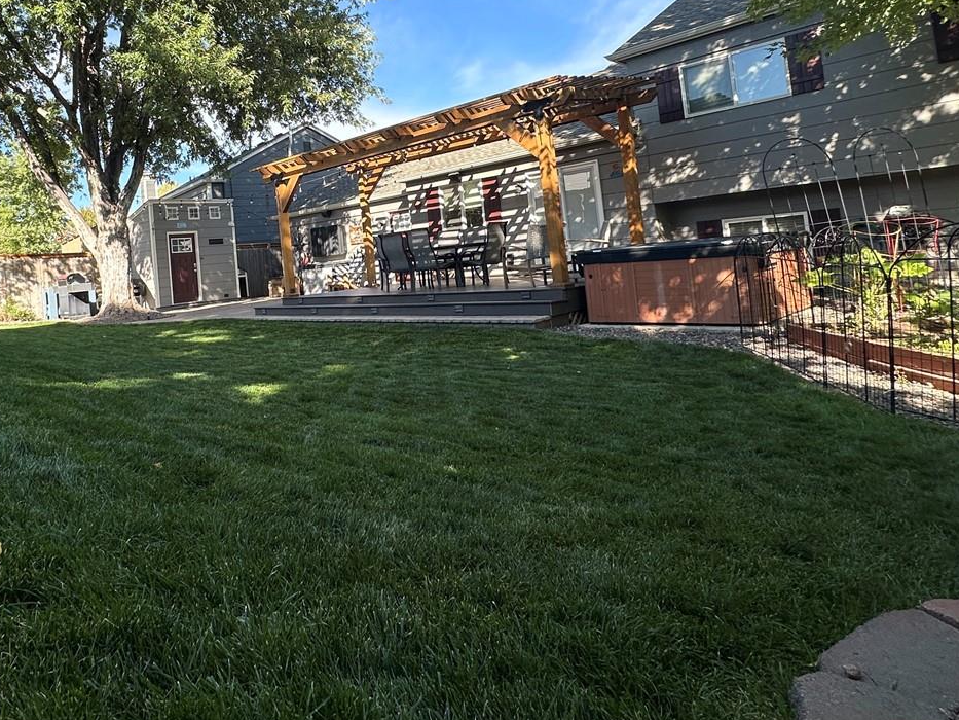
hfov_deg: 69.4
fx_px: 665
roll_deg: +5.3
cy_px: 229
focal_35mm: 24
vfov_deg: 55.4
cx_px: 313
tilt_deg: +3.5
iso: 40
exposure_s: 1/427
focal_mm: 2.22
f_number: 2.2
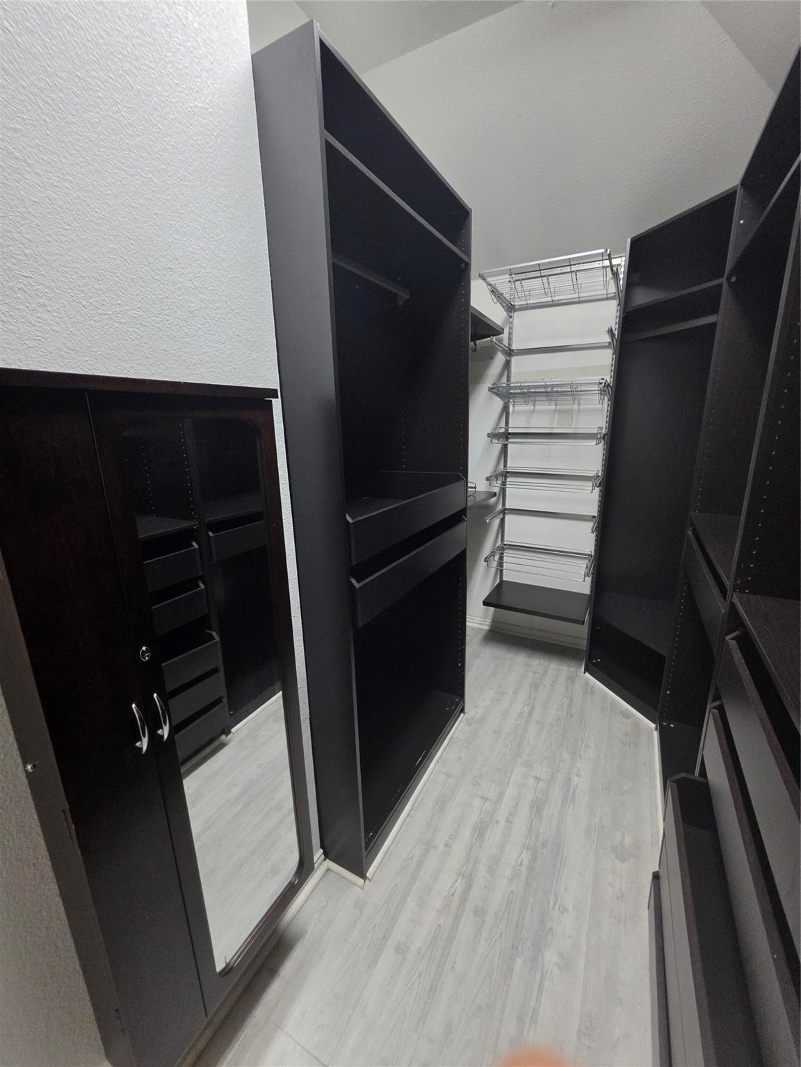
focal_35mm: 13
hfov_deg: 89.9
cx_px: 400
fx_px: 401
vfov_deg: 106.2
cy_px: 534
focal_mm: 2.2
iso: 400
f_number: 1.9
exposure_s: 1/60
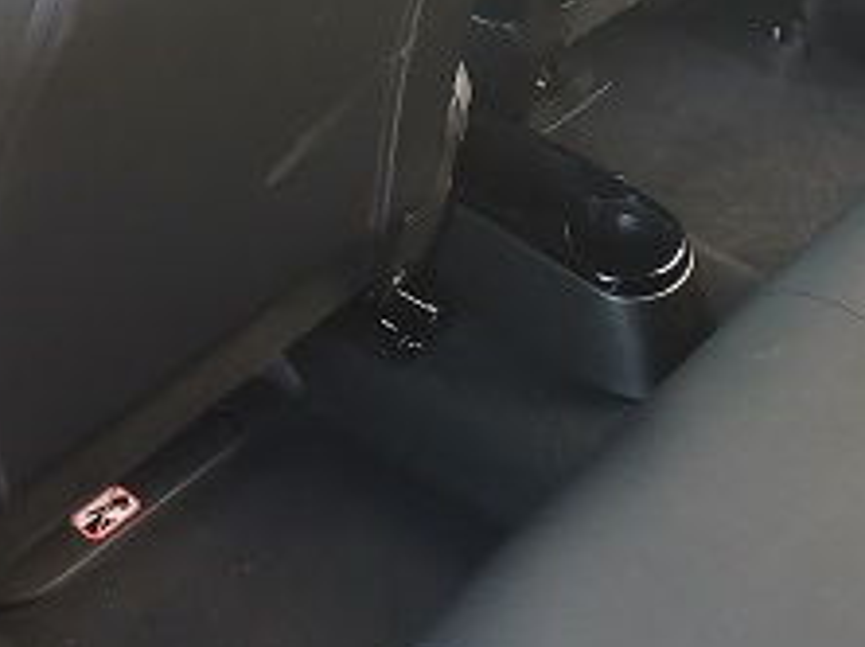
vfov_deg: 20.1
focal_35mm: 73
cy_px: 425
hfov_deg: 26.5
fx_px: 1822
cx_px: 608
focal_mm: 3.98
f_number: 1.8
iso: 250
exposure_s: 1/33.3
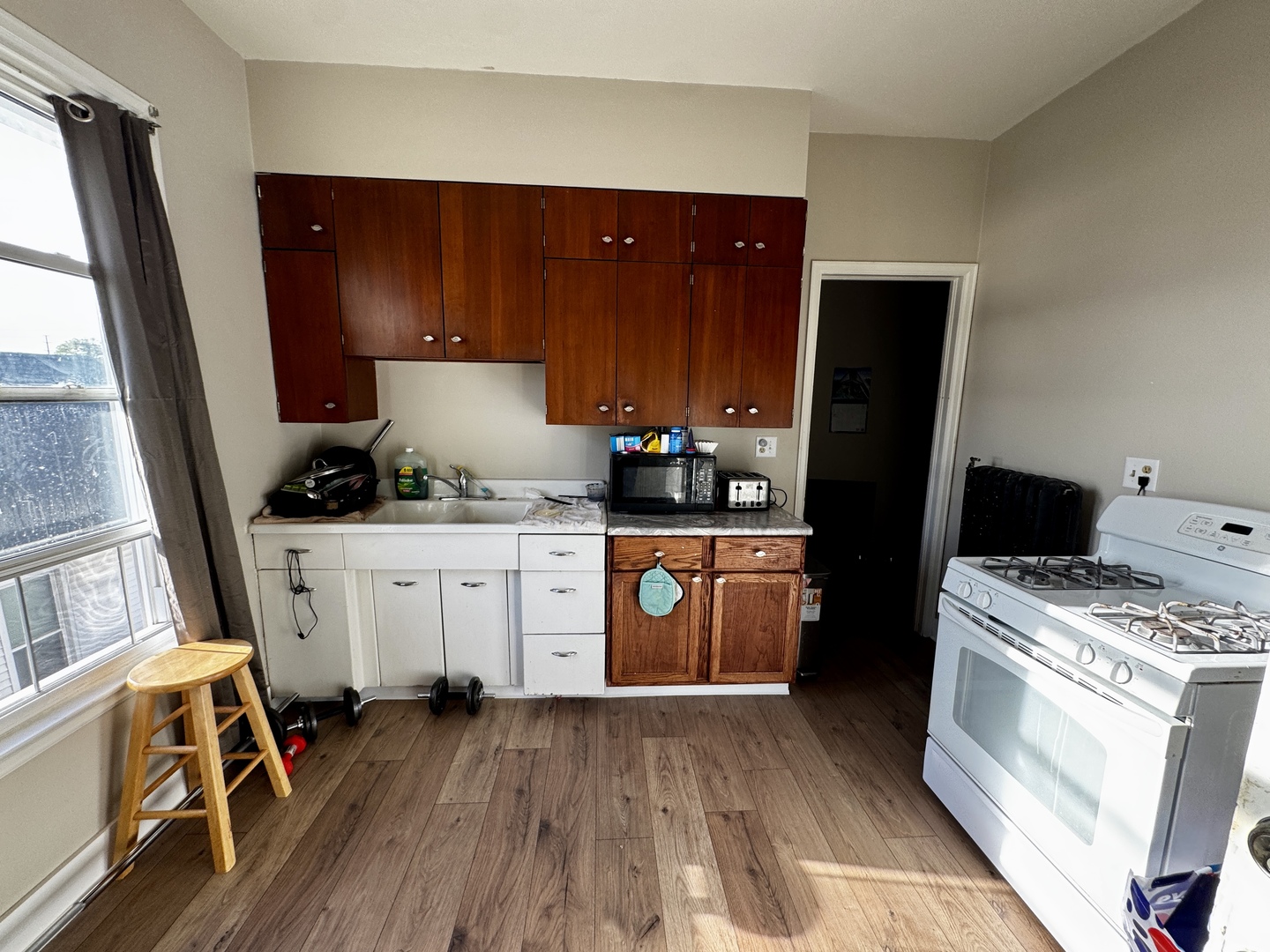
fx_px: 514
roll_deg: -0.3
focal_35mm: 14
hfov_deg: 102.1
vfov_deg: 85.7
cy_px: 476
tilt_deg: -9.3
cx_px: 635
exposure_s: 1/99
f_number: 2.2
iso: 80
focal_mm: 2.22
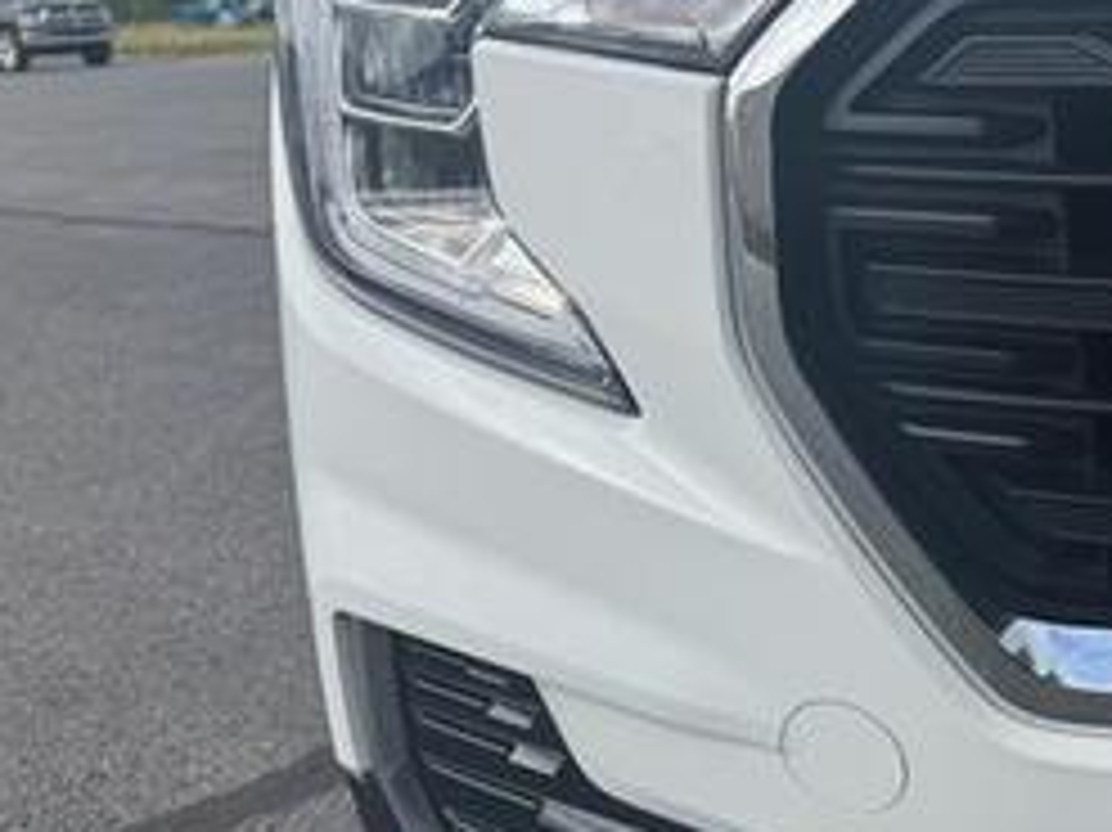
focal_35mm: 49
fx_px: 1573
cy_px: 441
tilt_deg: -18.7
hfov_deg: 37.7
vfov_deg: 29.6
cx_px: 873
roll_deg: +4.1
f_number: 1.78
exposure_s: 1/3021
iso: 80
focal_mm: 6.76
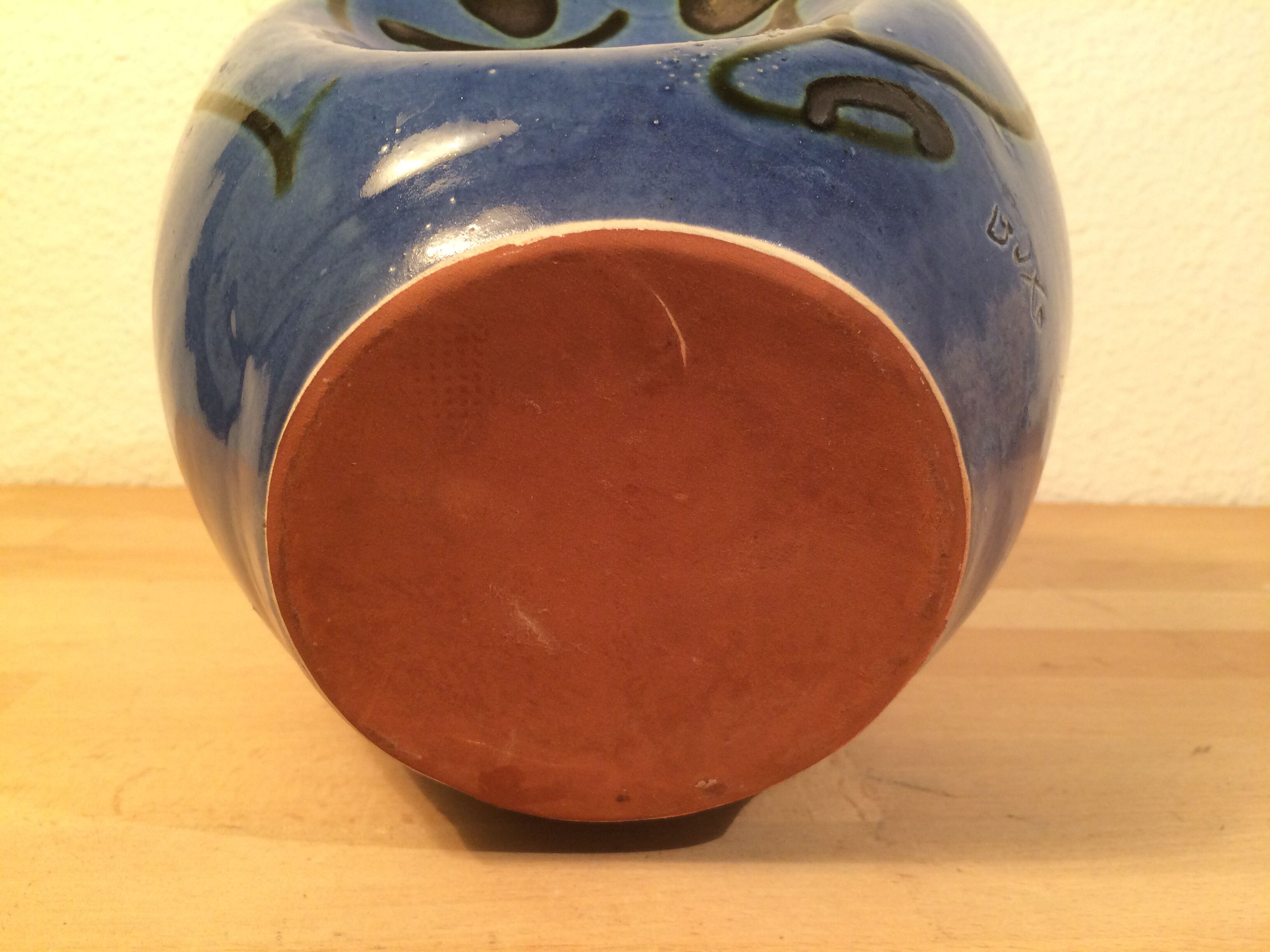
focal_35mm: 29
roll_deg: -2.0
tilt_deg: -10.0
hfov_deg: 61.7
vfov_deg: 48.2
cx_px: 635
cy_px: 476
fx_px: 1064
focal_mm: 4.15
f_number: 2.2
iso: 100
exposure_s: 1/33
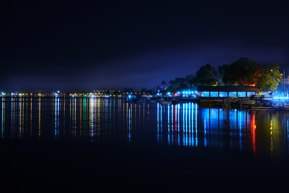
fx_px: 658
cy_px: 96
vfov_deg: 16.7
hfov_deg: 24.8
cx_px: 144
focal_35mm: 82
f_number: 11
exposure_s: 10
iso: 640
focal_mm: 54.5
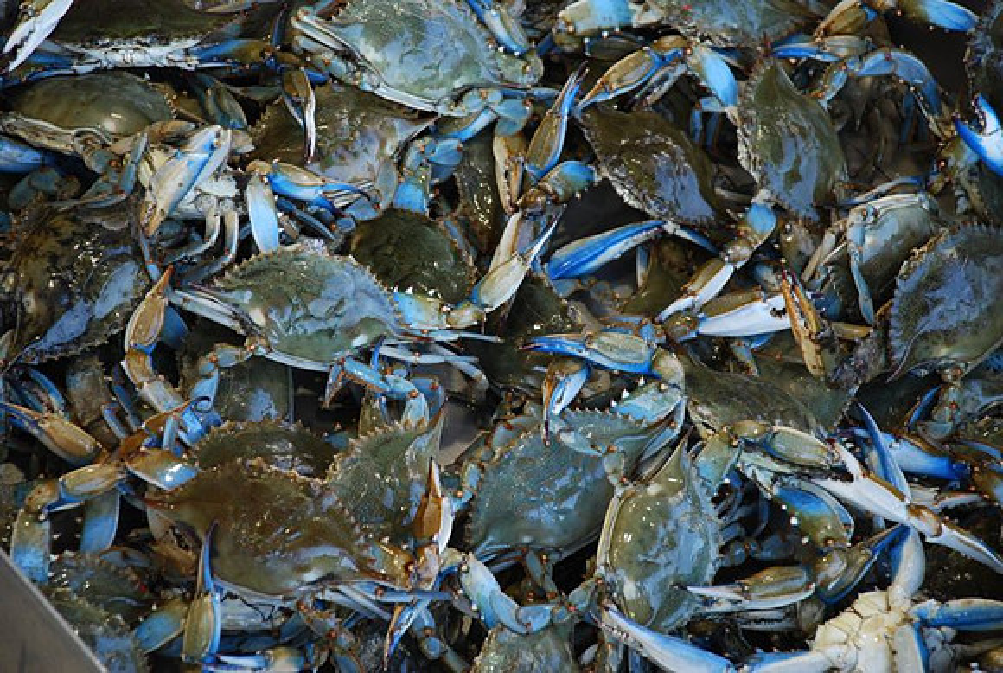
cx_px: 502
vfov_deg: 8.8
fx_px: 4396
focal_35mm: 158
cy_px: 336
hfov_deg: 13.0
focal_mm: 105
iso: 400
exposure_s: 1/60
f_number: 5.6
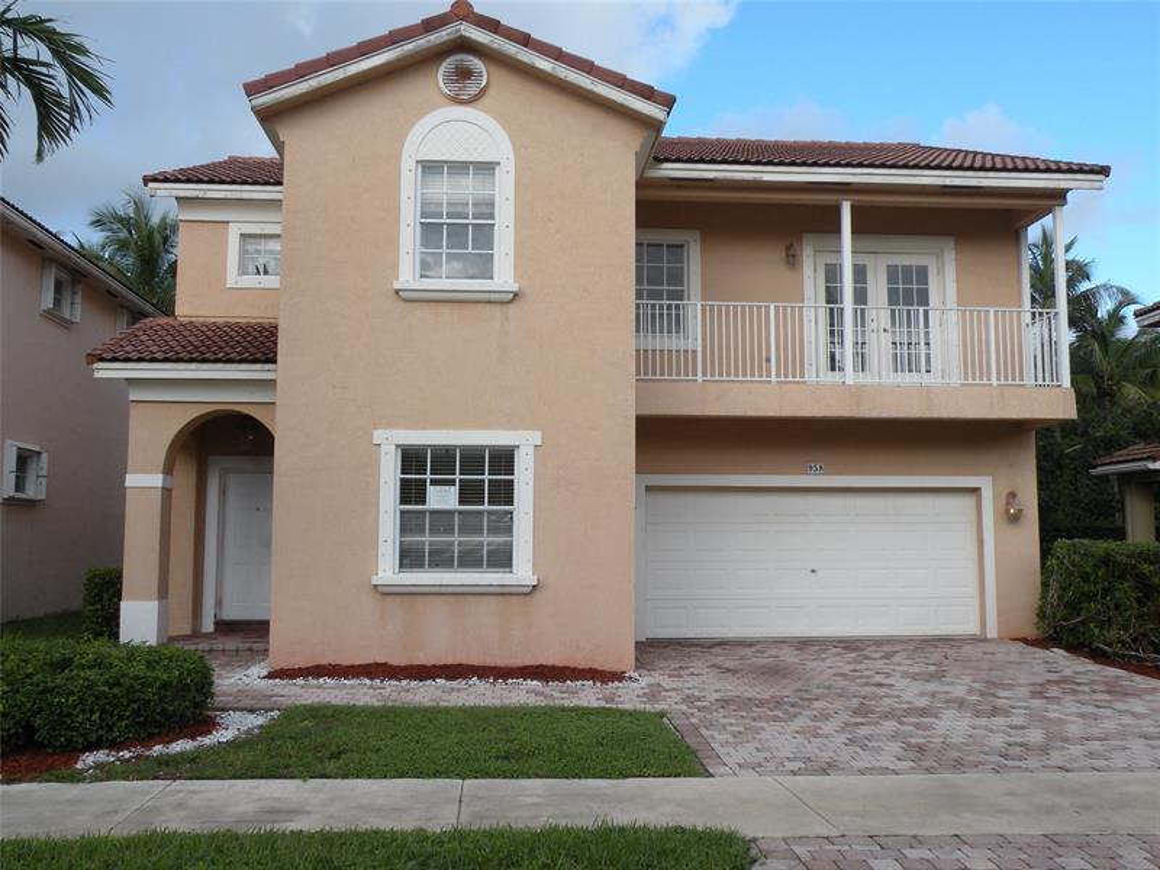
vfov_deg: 42.9
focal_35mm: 33
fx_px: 1106
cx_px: 580
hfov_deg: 55.4
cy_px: 435
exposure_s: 1/190
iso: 64
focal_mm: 5.8
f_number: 5.6
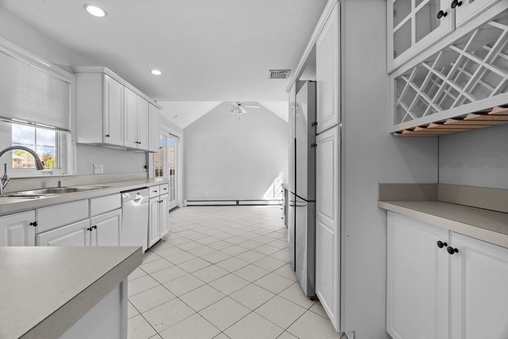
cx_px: 254
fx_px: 226
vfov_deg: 73.8
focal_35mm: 16
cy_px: 170
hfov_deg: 96.7
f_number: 9
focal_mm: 16
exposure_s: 1/3
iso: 320
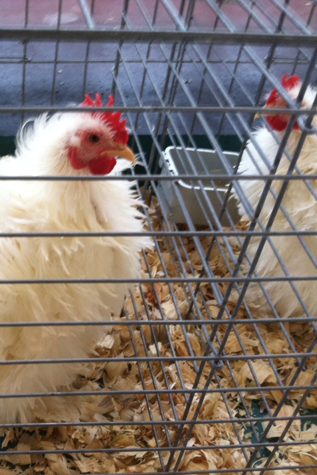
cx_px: 6
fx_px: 647
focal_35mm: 49
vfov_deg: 40.3
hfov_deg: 26.2
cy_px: 237
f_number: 2.8
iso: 100
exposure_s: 1/15
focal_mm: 3.85
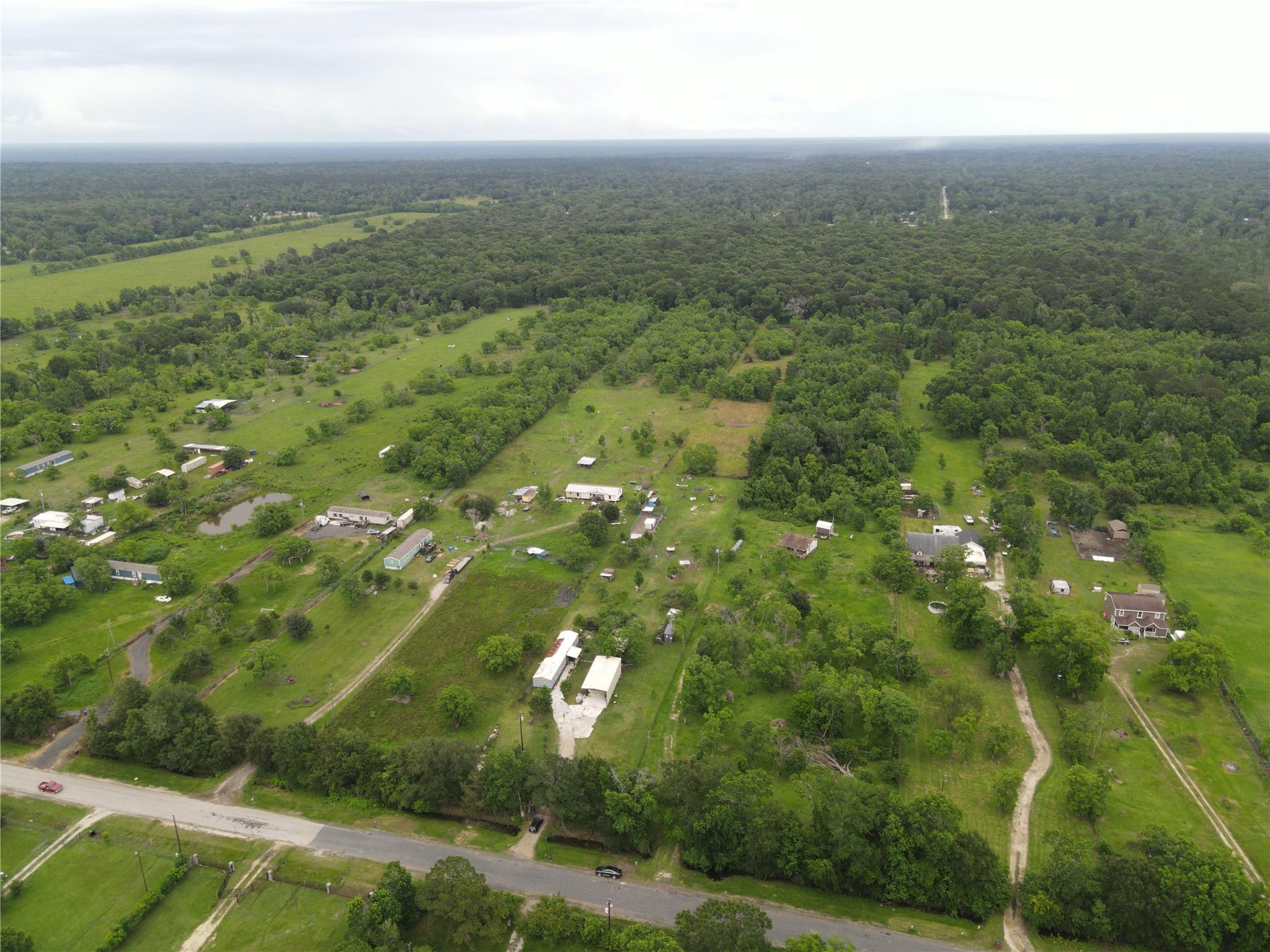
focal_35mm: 24
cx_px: 635
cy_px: 476
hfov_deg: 71.6
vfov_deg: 56.8
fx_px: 881
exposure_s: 1/100
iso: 100
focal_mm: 4.5
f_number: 2.8
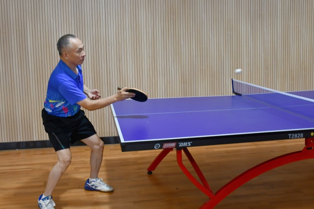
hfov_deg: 61.9
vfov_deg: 43.6
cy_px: 104
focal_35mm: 30
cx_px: 157
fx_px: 262
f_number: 3.5
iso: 800
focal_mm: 20
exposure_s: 1/125
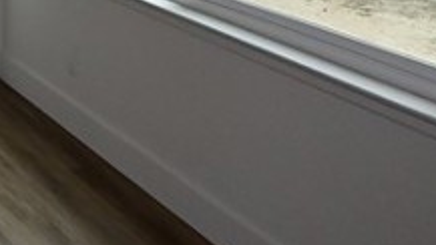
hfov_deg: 18.2
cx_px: -374
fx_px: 1029
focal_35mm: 89
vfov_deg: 12.9
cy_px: -119
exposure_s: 1/125
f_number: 11
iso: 640
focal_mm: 12
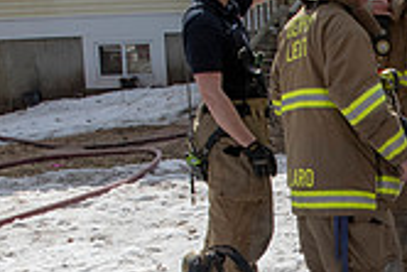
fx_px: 950
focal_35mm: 84
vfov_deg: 15.9
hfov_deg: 23.3
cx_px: 392
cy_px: 278
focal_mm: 16
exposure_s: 1/1600
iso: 640
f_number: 9
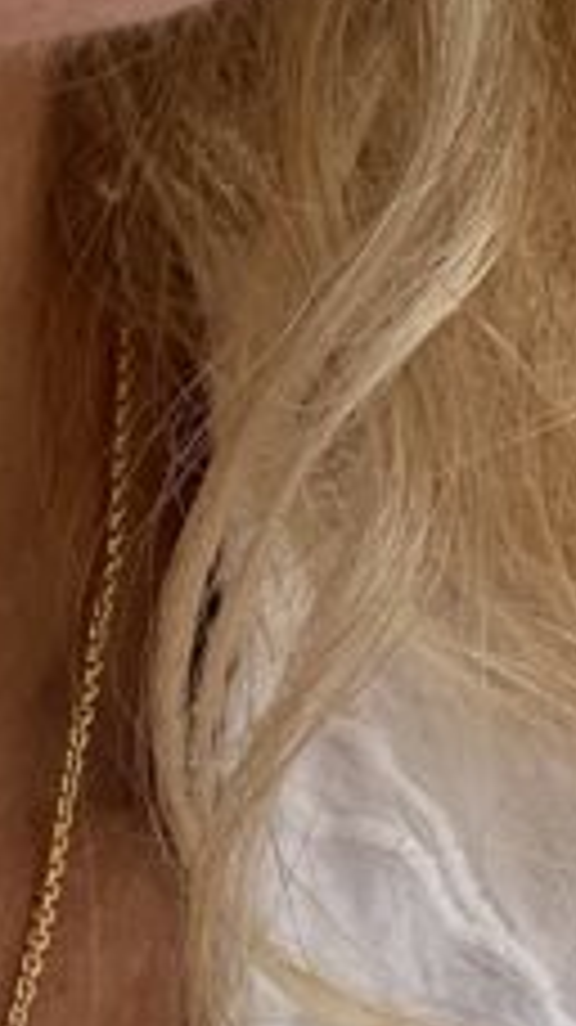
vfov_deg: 6.6
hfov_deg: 3.8
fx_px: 8702
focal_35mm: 320
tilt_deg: -17.8
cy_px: 1708
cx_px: -446
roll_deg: +0.2
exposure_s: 1/378
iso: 32
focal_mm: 9
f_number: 2.8
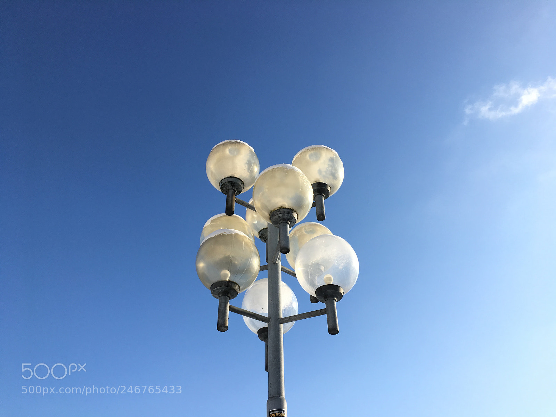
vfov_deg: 48.2
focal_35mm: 29
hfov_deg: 61.7
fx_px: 466
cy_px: 208
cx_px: 278
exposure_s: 1/1832
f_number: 2.2
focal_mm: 4.15
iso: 25
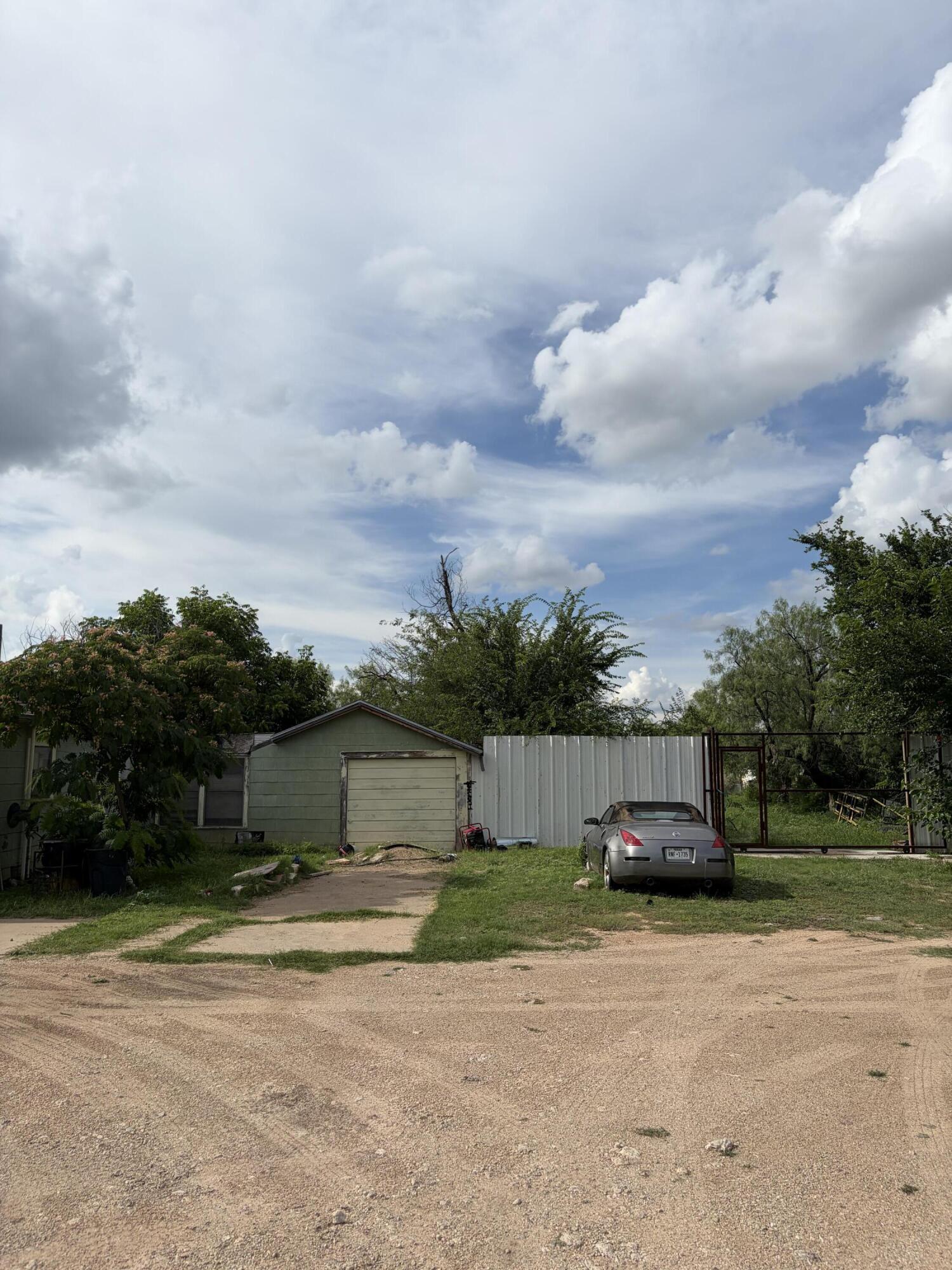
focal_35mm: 26
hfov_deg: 53.1
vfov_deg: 67.3
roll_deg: -0.1
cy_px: 635
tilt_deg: +8.7
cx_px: 476
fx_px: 953
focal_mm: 5.96
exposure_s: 1/6329
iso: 50
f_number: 1.6
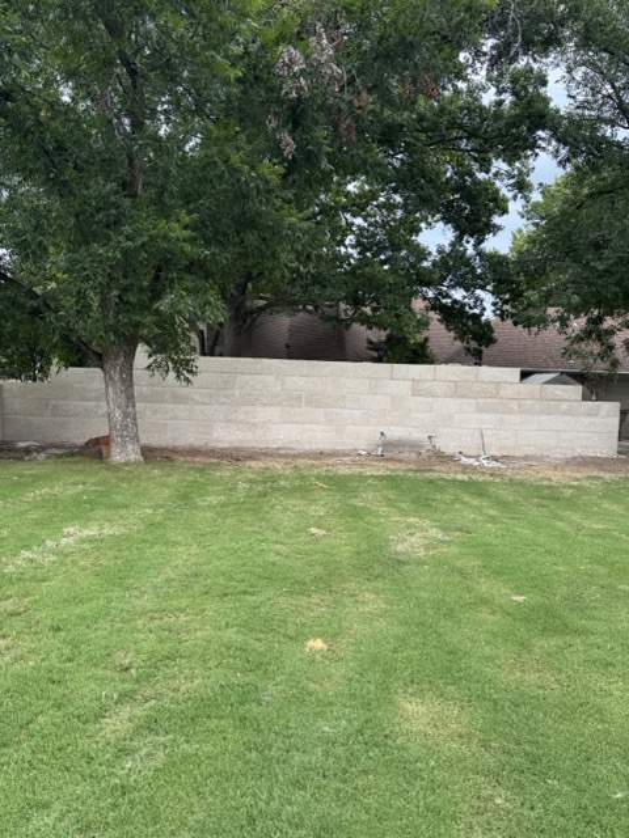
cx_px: 314
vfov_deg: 71.6
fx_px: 581
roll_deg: -1.4
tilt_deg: -0.4
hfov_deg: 56.8
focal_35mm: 24
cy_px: 419
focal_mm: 6.76
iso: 80
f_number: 1.78
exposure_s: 1/495
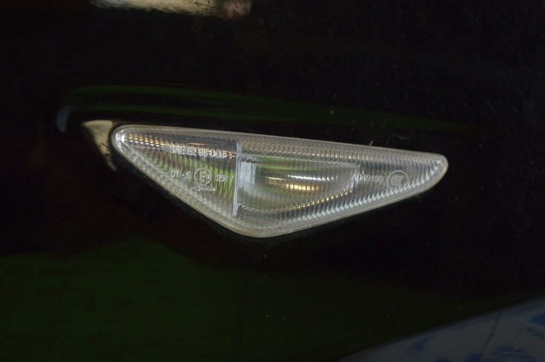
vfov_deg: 23.7
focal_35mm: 57
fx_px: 862
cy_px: 181
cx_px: 272
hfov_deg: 35.1
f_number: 4.8
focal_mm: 38
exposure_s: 1/50
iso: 400
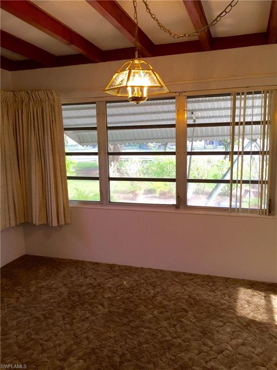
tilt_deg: -8.7
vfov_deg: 61.7
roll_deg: +2.1
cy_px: 185
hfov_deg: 48.2
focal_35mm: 29
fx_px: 309
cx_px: 138
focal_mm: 4.15
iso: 40
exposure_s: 1/60
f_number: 2.2
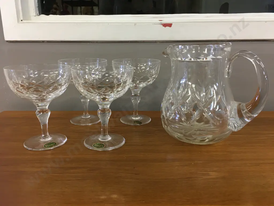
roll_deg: -0.1
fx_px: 230
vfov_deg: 48.2
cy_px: 103
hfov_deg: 61.7
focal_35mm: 29
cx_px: 137
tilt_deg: -13.3
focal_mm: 4.15
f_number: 2.2
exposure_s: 1/17
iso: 40
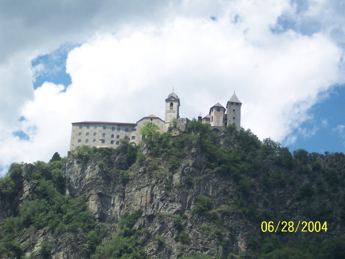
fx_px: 1136
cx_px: 172
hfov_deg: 17.3
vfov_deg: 13.0
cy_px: 130
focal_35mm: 114
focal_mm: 24
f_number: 4.8
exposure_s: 1/250
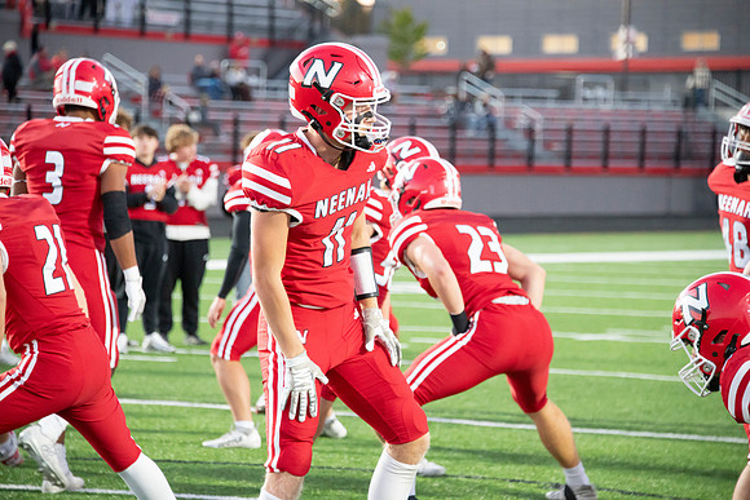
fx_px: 3959
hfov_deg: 10.8
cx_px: 375
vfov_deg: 7.2
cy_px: 250
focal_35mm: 190
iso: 8000
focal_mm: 190
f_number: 5.6
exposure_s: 1/320
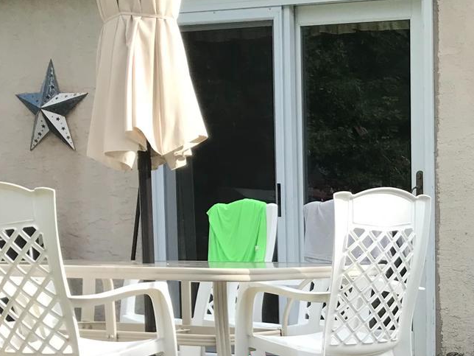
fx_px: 1219
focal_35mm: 89
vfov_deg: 16.0
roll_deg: -0.1
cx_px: 584
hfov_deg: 20.4
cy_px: 410
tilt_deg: -6.3
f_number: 1.8
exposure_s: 1/912
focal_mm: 3.99
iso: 20
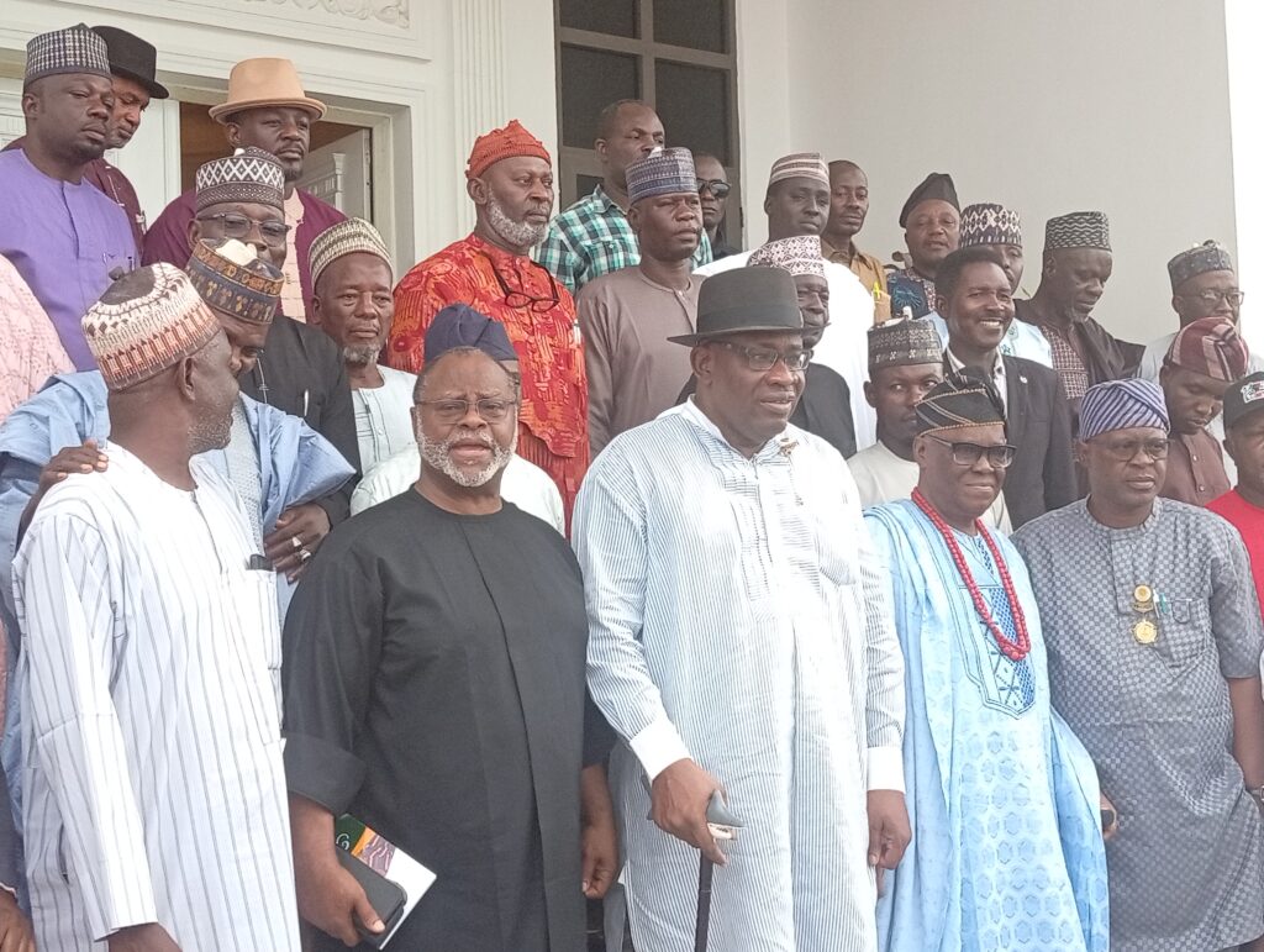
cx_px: 632
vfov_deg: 30.3
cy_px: 476
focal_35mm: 48
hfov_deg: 39.6
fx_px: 1755
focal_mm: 3.98
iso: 84
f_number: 1.8
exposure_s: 1/100
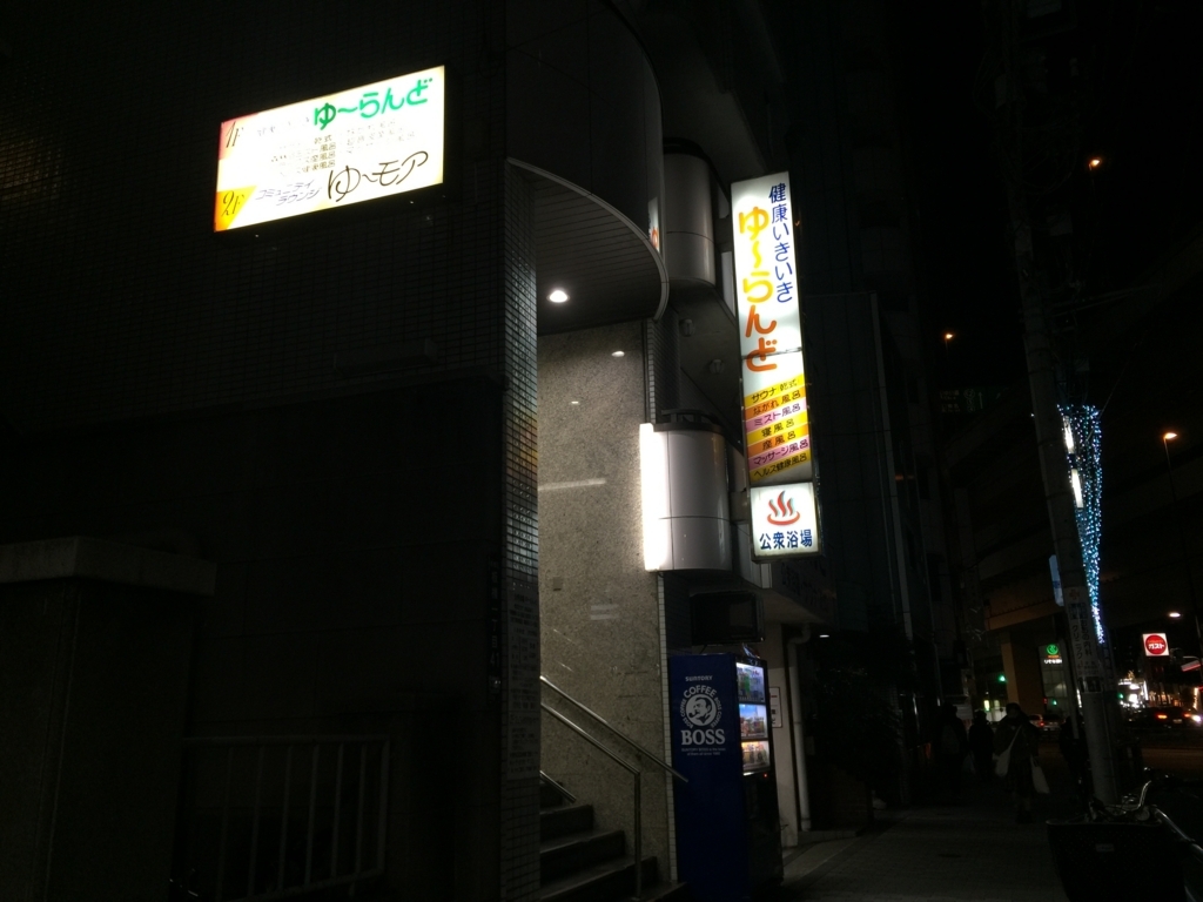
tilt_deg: +15.6
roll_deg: +1.0
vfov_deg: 48.2
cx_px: 602
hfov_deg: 61.7
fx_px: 1008
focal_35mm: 29
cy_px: 451
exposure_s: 1/15
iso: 32
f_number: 2.2
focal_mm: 4.15
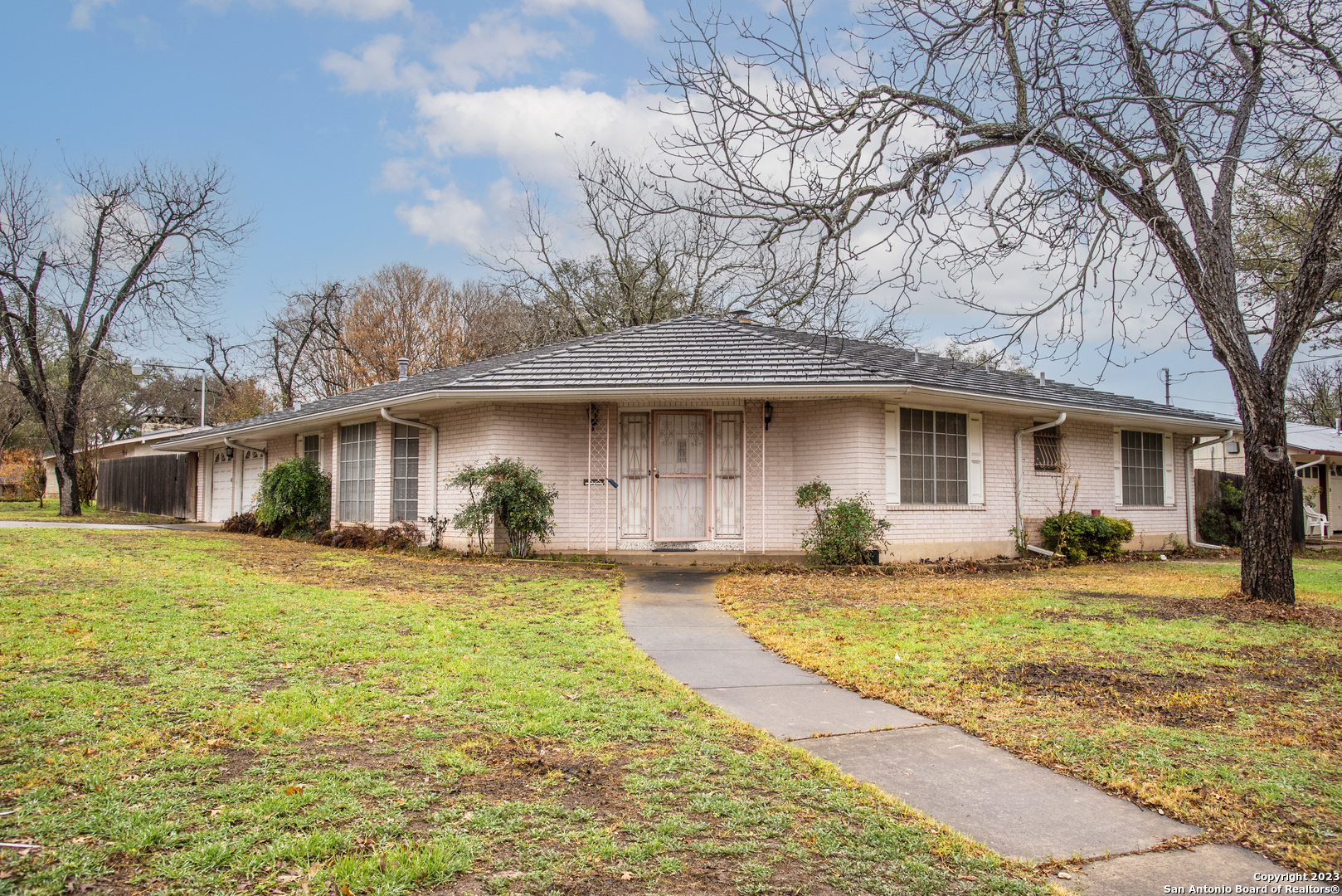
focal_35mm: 28
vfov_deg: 46.4
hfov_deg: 65.5
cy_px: 448
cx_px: 671
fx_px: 1044
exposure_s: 1/350
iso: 320
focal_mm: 28
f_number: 8
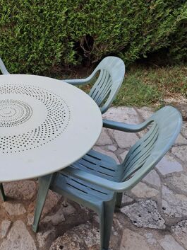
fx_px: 245
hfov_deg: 39.2
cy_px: 125
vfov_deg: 53.9
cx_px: 23
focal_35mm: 34
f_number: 1.8
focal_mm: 4.65
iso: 32
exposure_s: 1/113
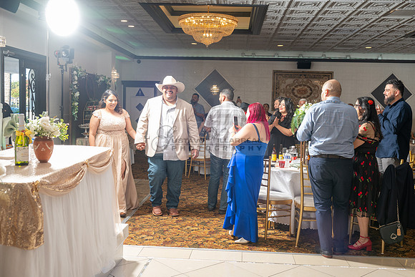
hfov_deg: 50.7
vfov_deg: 35.1
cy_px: 138
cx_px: 208
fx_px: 438
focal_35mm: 38
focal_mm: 38
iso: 500
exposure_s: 1/200
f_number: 5
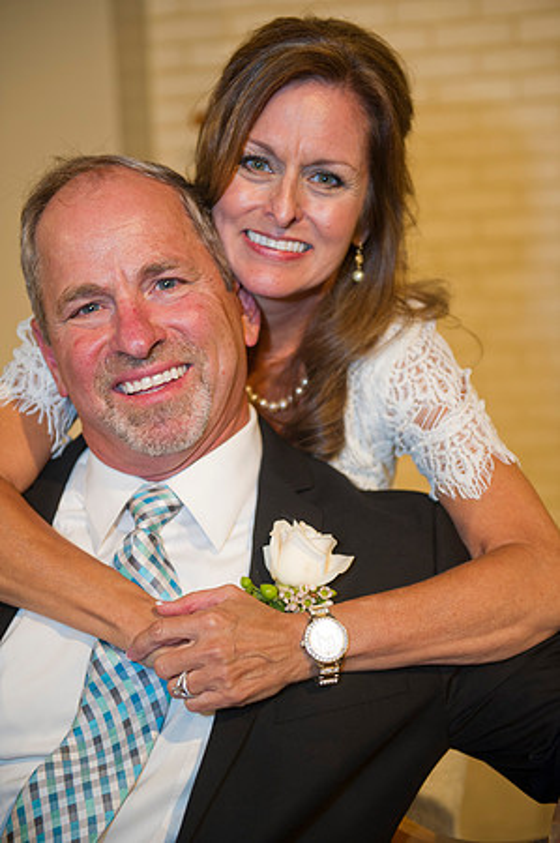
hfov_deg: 22.6
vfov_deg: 33.4
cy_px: 422
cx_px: 280
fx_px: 1403
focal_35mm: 60
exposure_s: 1/125
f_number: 3.2
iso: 1250
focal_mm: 60
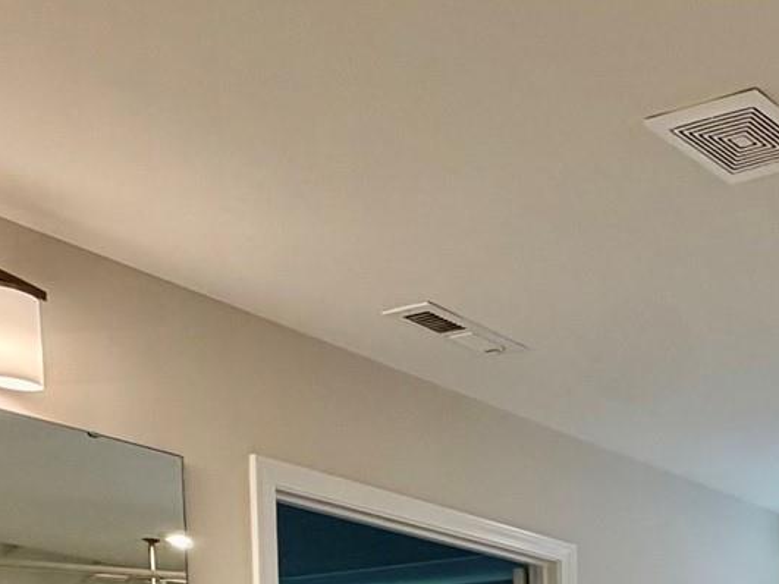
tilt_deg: -4.5
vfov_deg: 21.4
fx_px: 1215
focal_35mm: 54
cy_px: 937
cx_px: 981
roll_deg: -3.6
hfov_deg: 29.5
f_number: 2.2
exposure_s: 1/120
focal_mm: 2.22
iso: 100
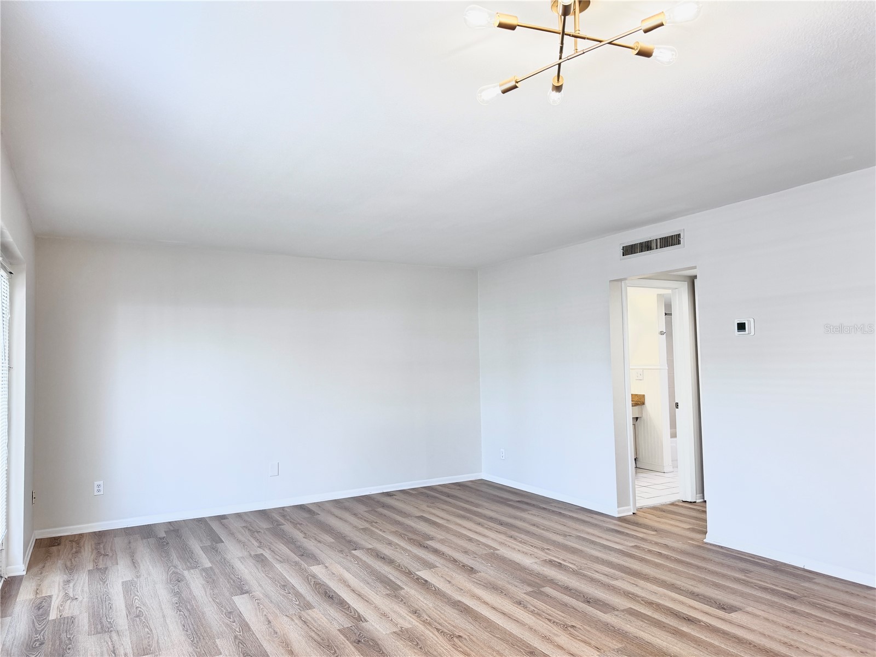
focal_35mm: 24
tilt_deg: +2.9
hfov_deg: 71.6
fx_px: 607
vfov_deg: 56.8
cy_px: 328
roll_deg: +1.3
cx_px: 438
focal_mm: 6.76
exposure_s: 1/120
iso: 160
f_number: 1.78
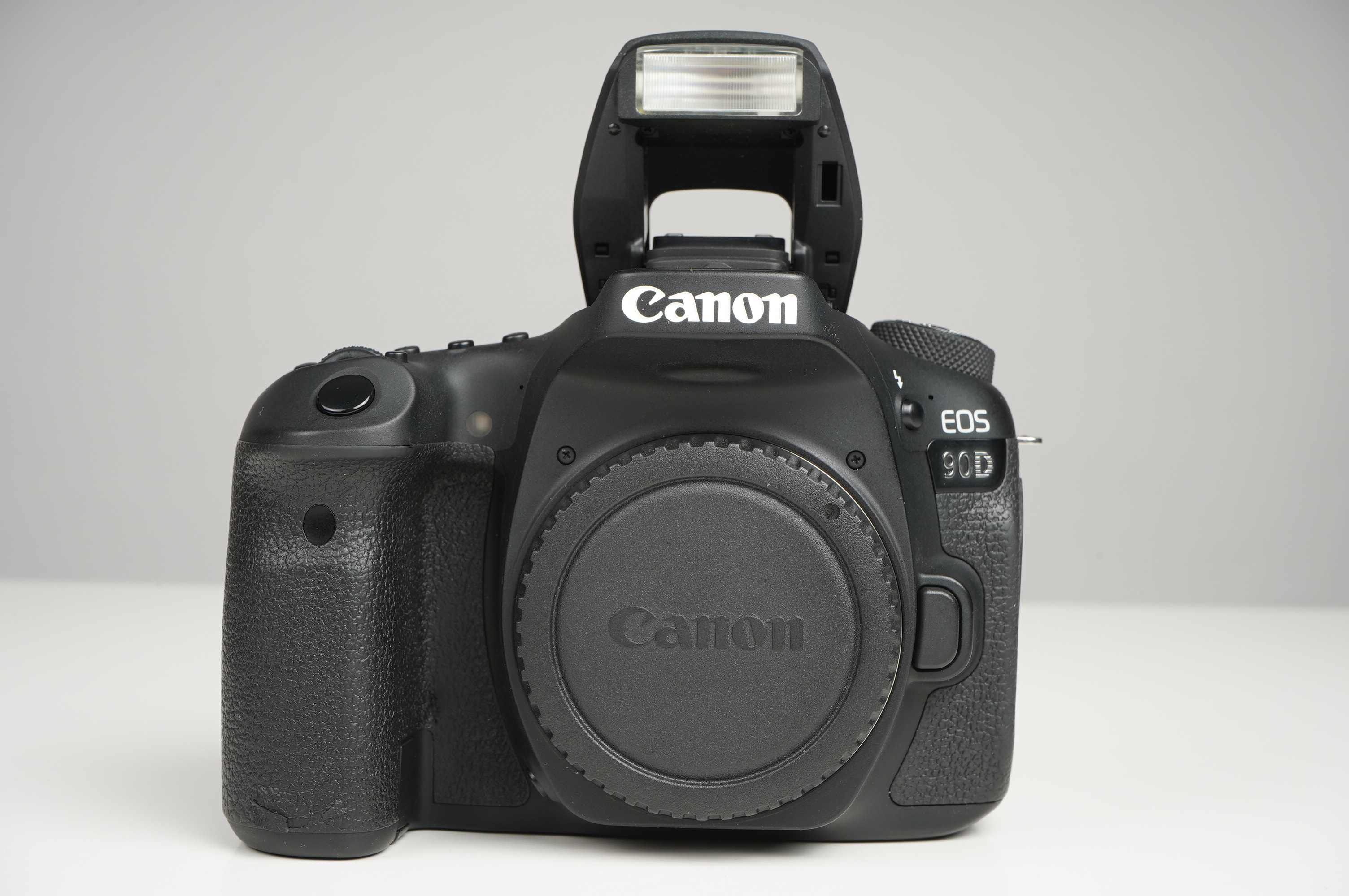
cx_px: 674
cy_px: 448
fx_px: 2022
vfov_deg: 25.0
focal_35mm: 54
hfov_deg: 36.9
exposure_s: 1/160
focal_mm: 54
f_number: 14
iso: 160
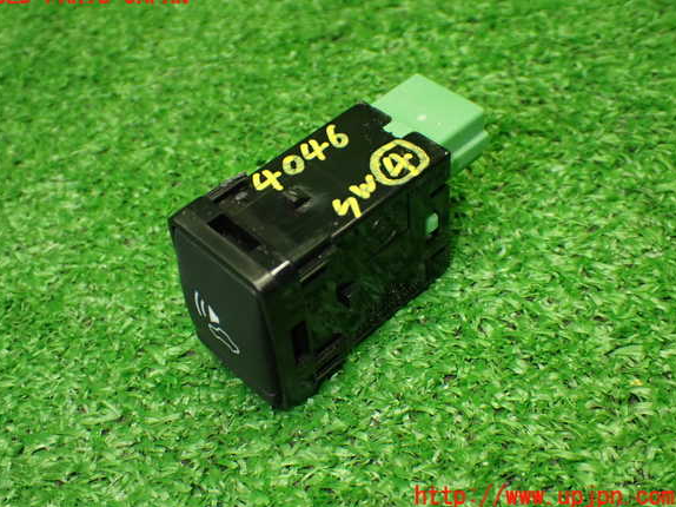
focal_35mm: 46
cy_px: 246
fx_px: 898
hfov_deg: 41.2
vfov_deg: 31.5
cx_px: 327
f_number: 2.9
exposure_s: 1/125
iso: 800
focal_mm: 7.84
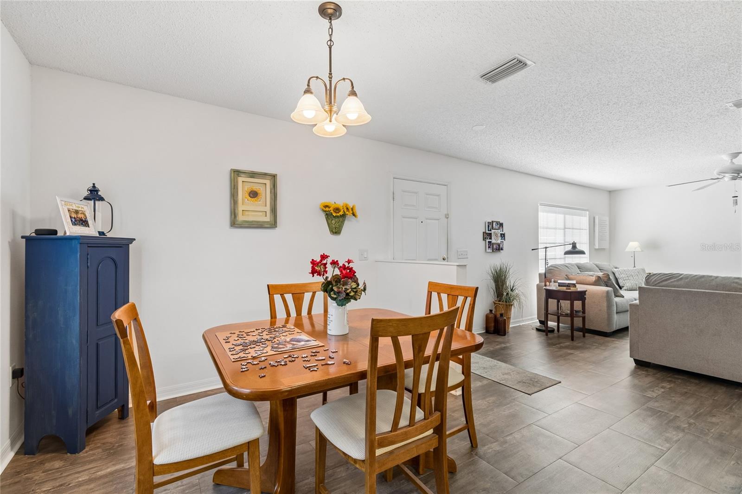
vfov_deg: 77.3
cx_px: 371
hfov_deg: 100.4
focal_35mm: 15
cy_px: 247
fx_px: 309
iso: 100
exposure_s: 1/3.33
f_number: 7.1
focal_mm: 10
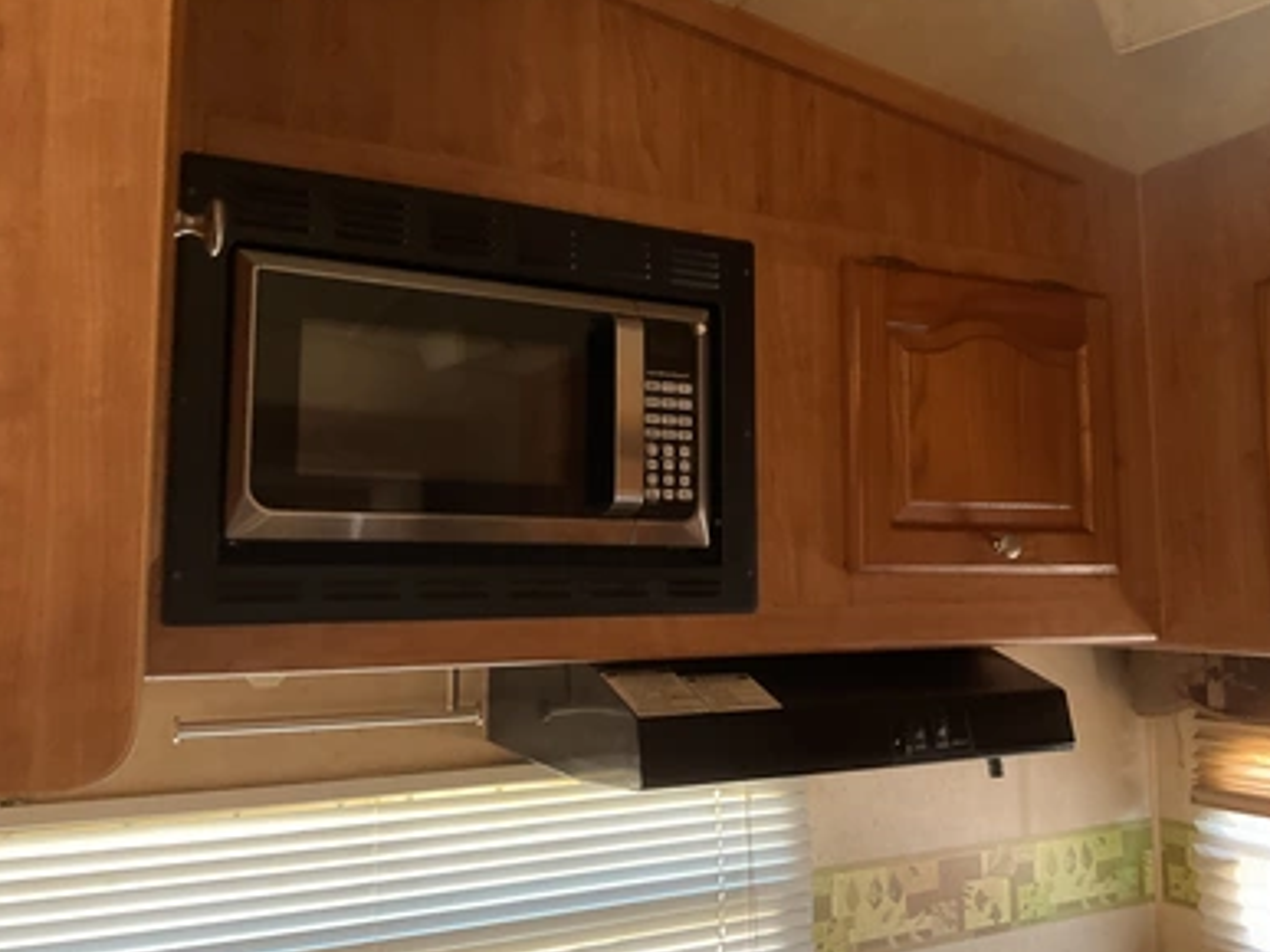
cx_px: 637
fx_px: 1100
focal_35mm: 30
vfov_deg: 46.8
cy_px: 469
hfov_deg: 60.0
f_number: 1.8
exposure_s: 1/52
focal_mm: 3
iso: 320
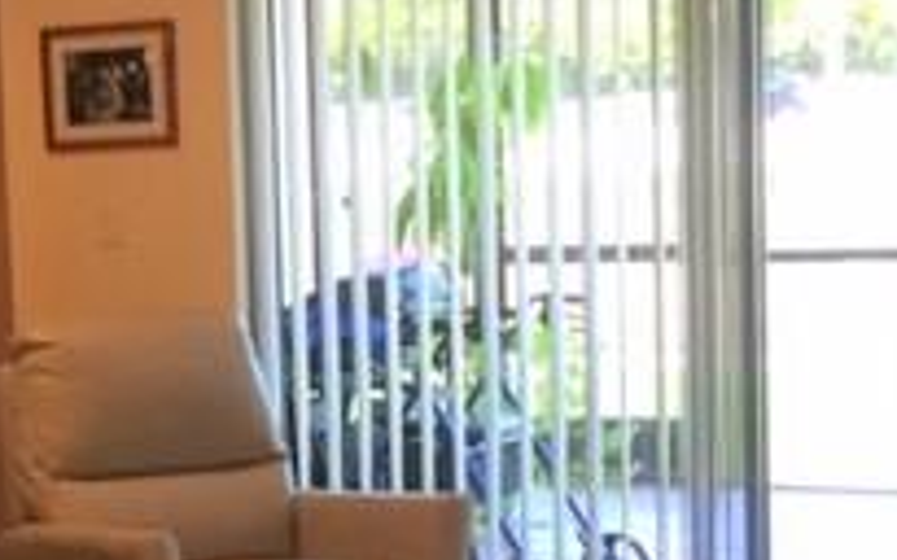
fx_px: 2346
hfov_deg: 20.6
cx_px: -101
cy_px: 372
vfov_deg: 13.6
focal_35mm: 96
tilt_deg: -6.7
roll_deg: +2.7
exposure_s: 1/33
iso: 32
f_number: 2.2
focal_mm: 4.15
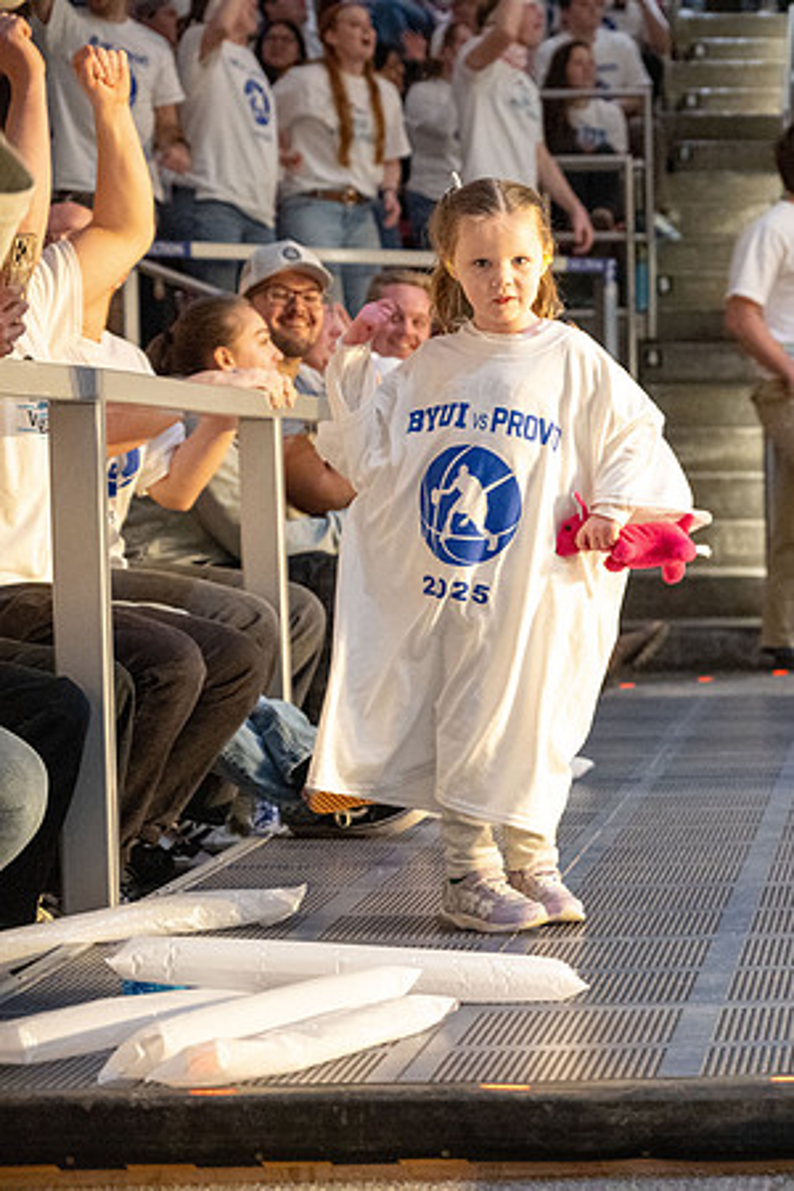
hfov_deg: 12.8
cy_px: 596
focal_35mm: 105
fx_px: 3473
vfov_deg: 19.5
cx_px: 893
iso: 10000
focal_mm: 70
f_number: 4
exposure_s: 1/320
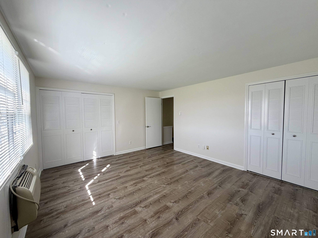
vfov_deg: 85.7
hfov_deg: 102.1
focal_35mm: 14
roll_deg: +1.2
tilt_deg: -3.0
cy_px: 119
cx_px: 159
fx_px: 129
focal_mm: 2.22
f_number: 2.2
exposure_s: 1/121
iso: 64
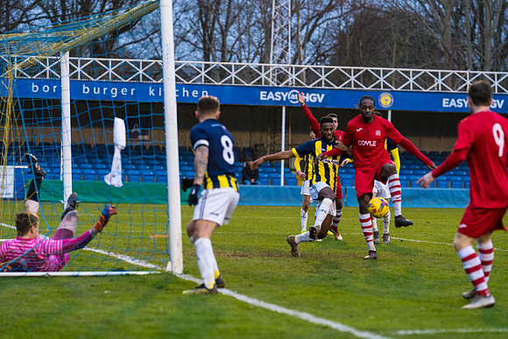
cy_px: 170
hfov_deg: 15.2
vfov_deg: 10.2
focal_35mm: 135
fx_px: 1905
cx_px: 254
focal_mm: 135
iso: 2000
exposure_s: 1/1250
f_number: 2.8
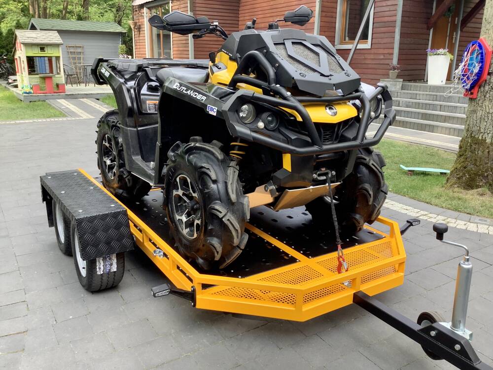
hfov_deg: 58.4
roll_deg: -0.8
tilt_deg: -15.9
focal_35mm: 31
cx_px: 246
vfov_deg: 45.4
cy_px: 185
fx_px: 442
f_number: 2.4
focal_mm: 3.3
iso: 50
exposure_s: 1/120
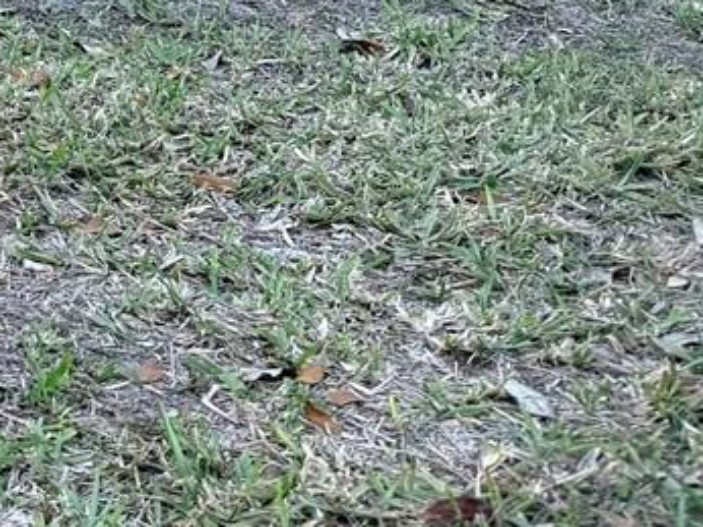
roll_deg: -0.2
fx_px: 2253
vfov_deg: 11.7
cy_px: -594
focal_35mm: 111
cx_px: -496
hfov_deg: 15.6
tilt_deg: -2.0
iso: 100
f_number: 1.78
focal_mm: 6.76
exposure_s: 1/1174
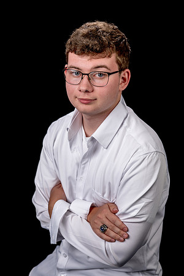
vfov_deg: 33.4
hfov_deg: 22.6
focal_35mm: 60
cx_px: 92
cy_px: 138
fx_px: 460
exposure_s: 1/160
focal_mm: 60
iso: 100
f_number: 5
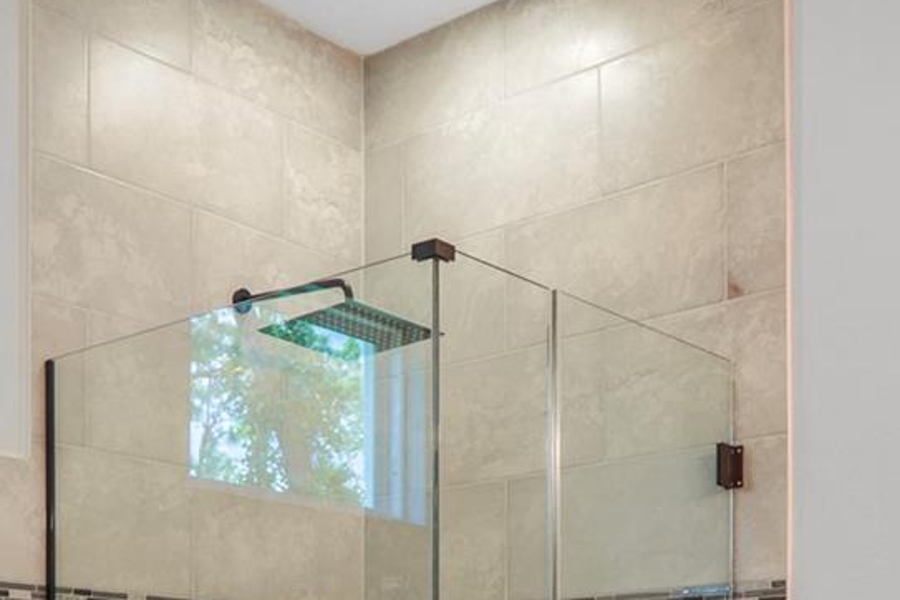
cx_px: 385
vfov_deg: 23.8
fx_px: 1325
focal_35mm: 53
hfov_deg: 37.4
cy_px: 675
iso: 100
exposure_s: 1/125
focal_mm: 12
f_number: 2
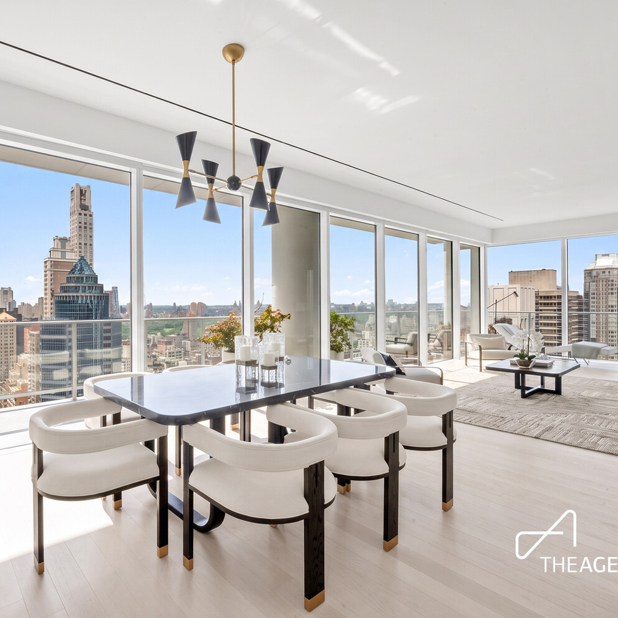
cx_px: 238
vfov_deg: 80.7
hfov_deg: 79.5
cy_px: 308
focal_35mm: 18
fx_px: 364
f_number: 22
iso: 250
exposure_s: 1/8
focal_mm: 14
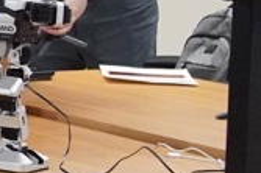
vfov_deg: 5.5
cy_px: 34
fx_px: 1793
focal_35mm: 248
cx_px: -550
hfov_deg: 7.3
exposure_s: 1/160
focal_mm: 23
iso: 5000
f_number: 4
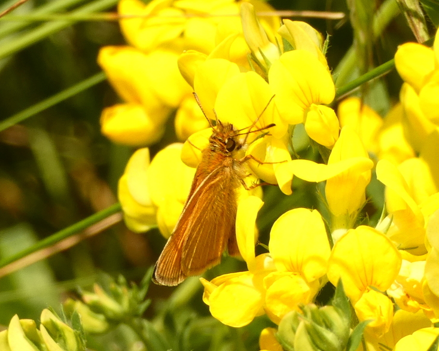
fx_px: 2949
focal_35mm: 227
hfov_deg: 8.5
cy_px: 172
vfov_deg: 6.8
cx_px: 251
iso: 80
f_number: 5.5
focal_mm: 35.8
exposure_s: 1/125
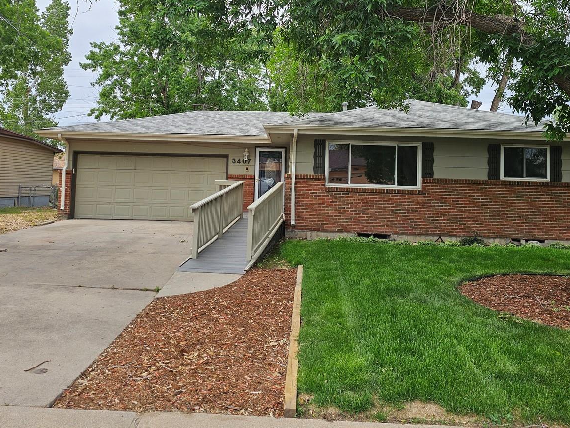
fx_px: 527
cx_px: 283
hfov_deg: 56.8
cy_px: 154
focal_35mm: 32
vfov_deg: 43.7
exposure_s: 1/240
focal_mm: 6.3
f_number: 1.7
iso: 10
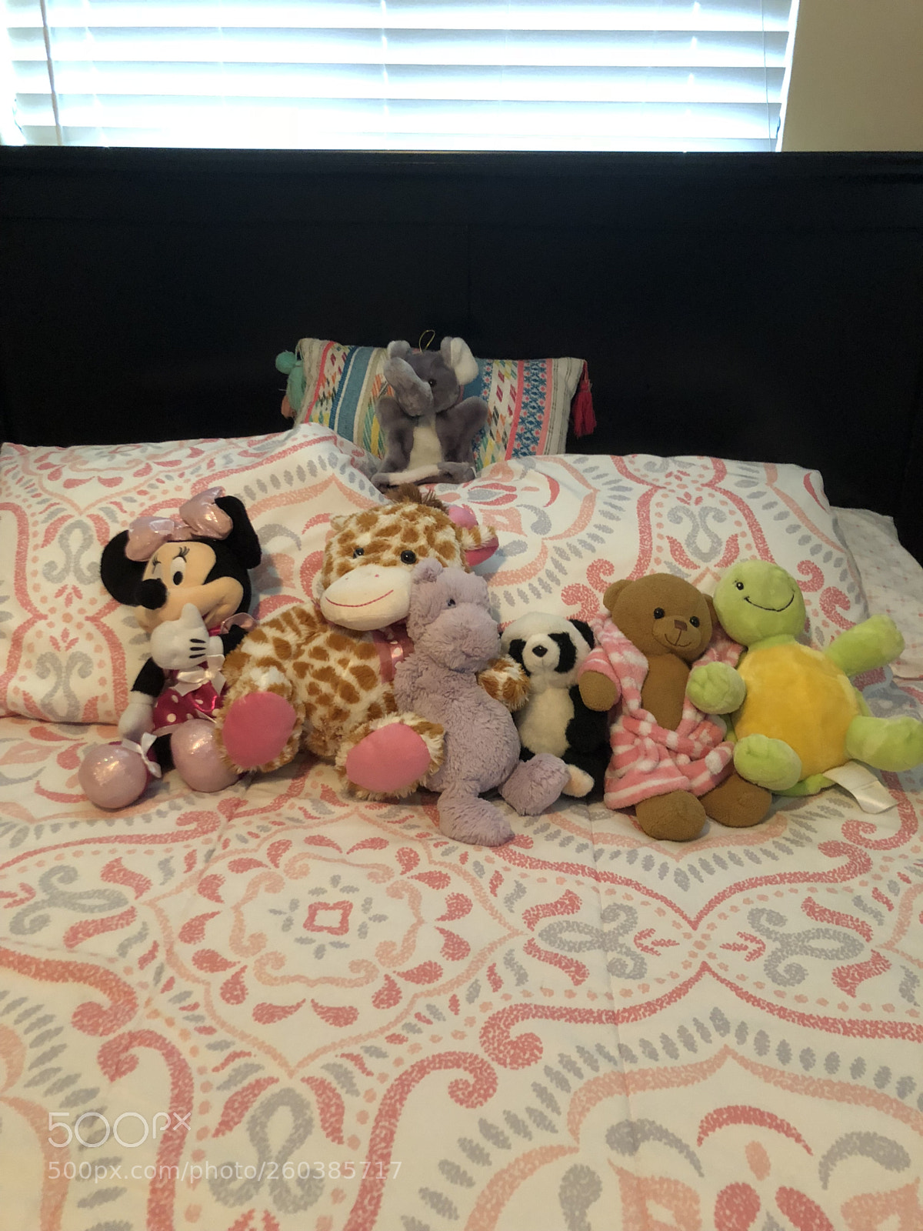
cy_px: 616
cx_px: 462
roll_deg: -0.1
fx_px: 995
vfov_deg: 63.4
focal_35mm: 28
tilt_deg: -21.2
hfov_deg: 49.7
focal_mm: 3.99
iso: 100
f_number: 1.8
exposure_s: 1/11
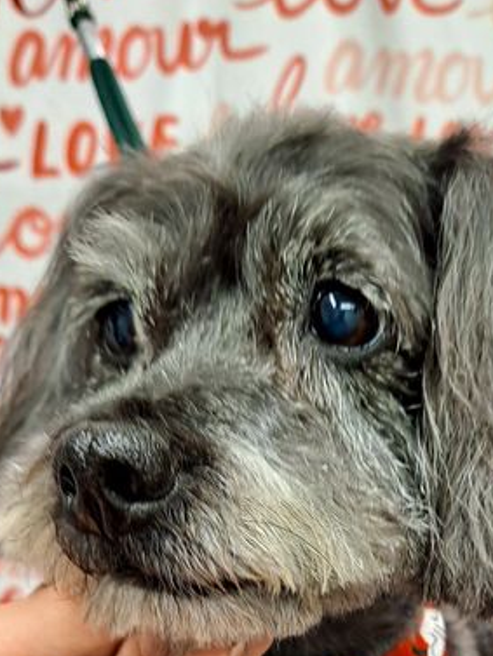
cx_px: 287
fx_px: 1006
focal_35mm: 53
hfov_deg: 27.5
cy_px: 595
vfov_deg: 34.1
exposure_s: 1/60
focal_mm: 4.6
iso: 100
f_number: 2
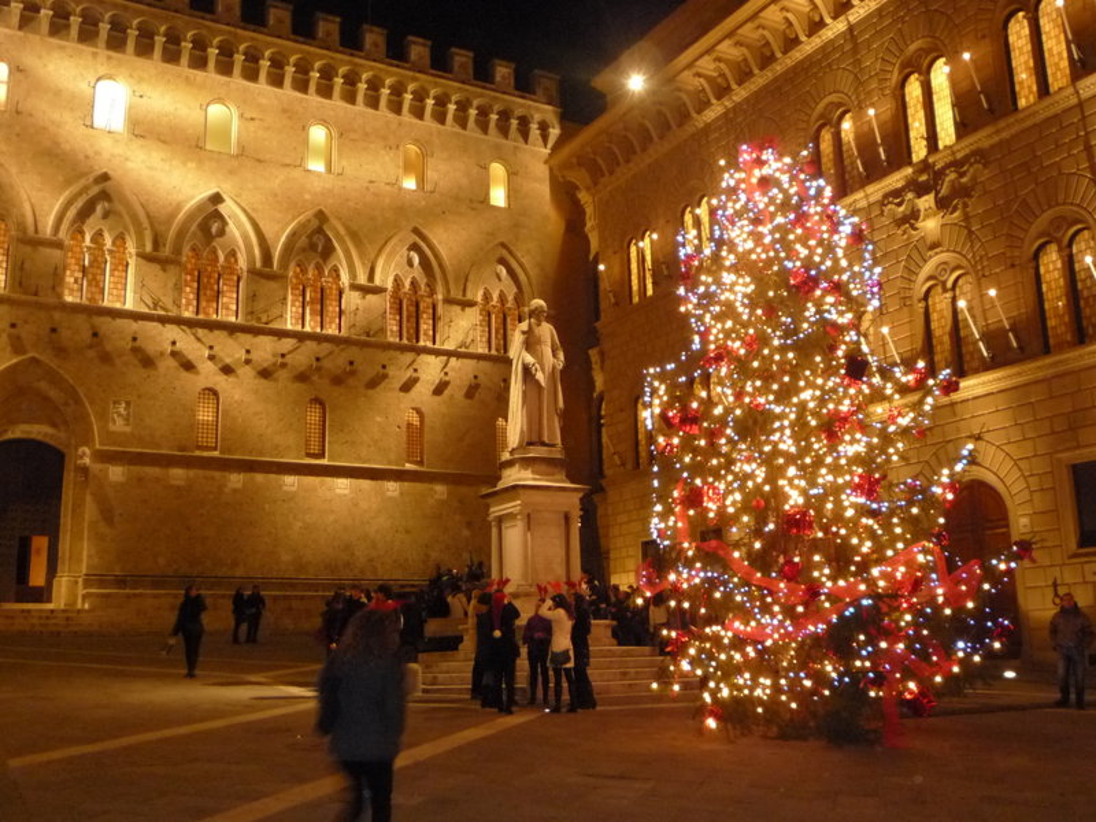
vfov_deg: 39.7
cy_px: 411
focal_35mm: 36
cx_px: 548
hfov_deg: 51.4
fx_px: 1140
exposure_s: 1/8
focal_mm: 5.2
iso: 400
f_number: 3.3
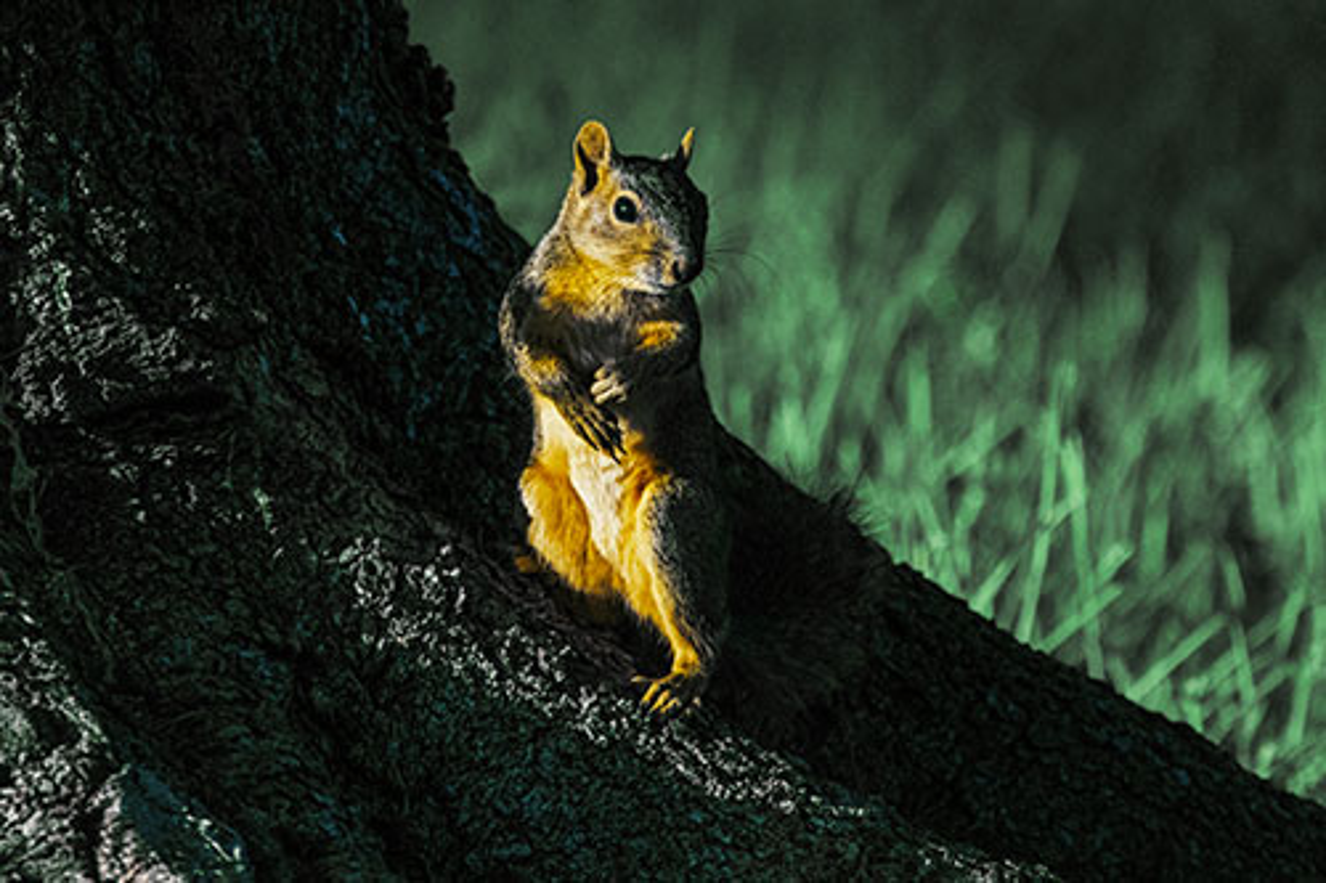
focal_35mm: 1200
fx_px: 44183
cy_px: 442
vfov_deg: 1.1
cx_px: 663
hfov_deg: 1.7
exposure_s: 1/3200
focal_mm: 1200
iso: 3200
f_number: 13
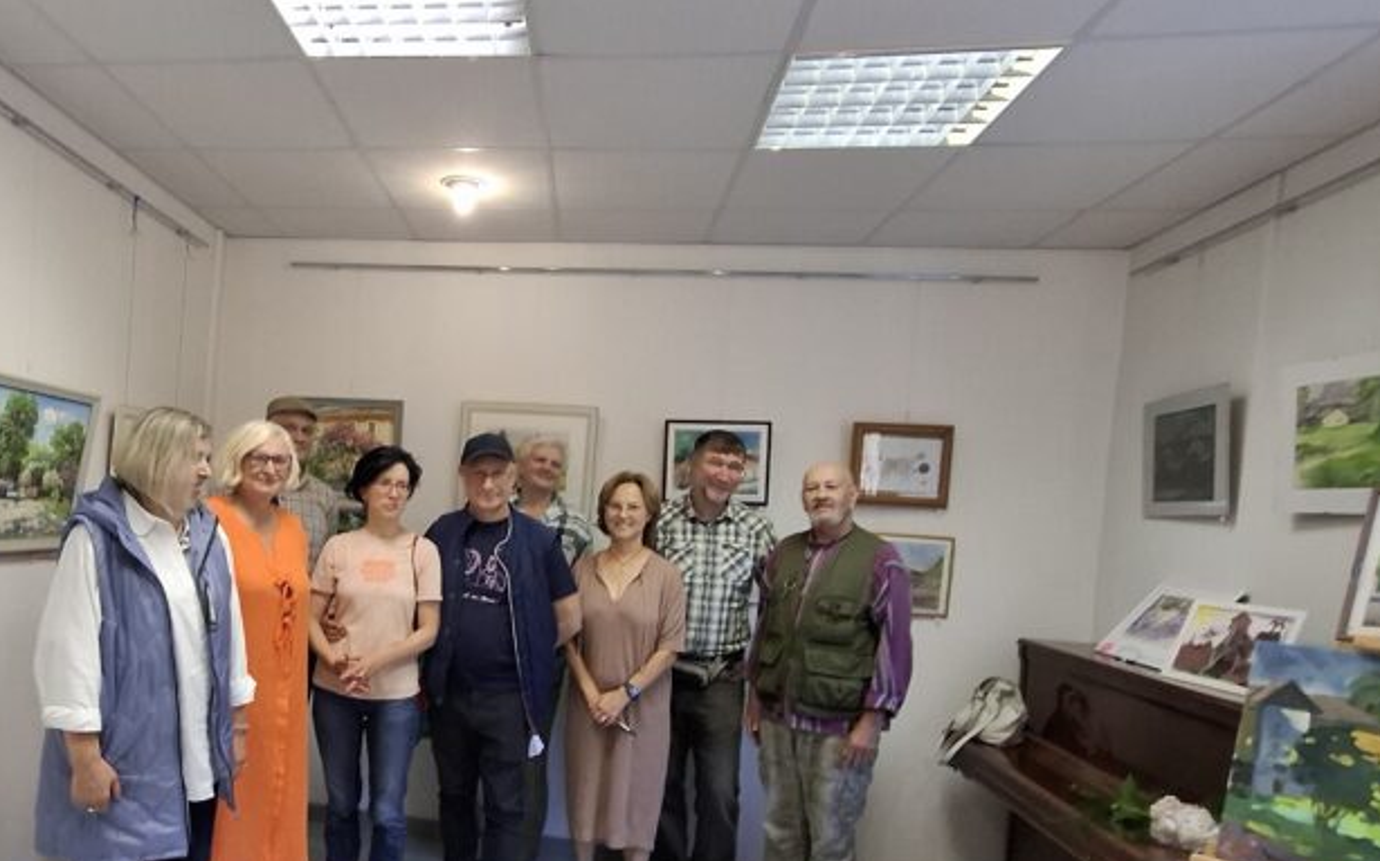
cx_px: 443
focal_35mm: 23
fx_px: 865
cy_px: 533
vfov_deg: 52.4
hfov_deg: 74.4
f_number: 2.2
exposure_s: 1/50
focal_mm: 1.74
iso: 125
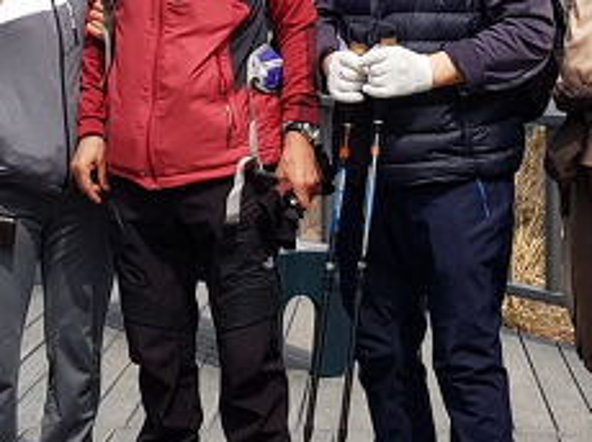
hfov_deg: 18.4
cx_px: 310
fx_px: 1828
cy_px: -18
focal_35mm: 107
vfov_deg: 13.6
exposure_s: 1/2376
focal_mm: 4.3
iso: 40
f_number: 1.7
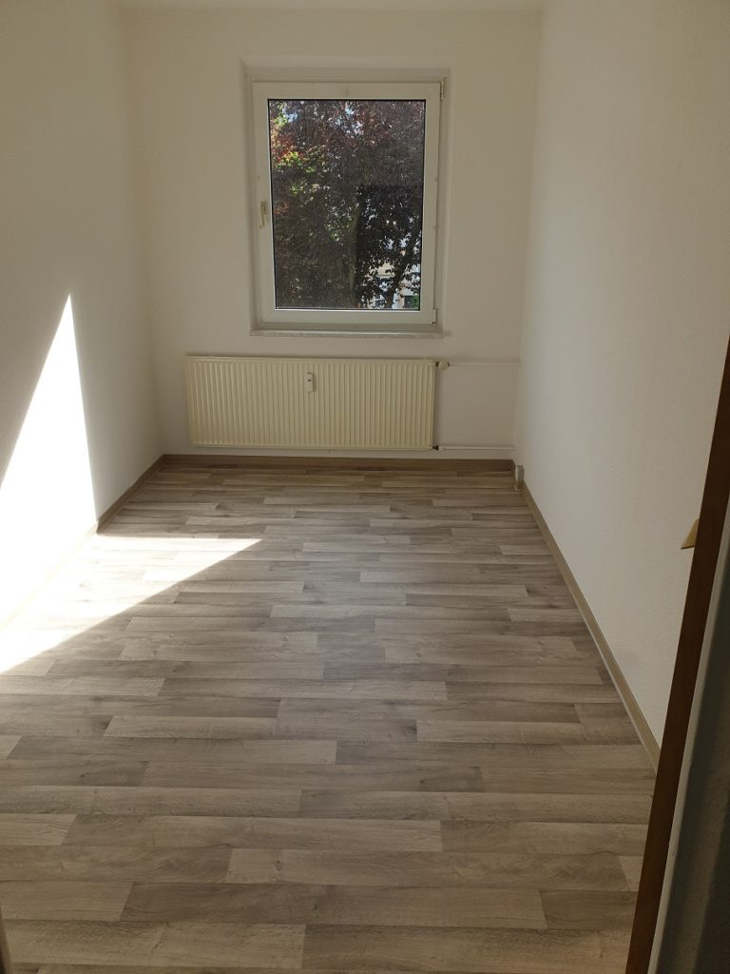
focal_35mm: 26
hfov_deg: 53.1
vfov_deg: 67.3
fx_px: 731
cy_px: 487
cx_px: 365
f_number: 2.4
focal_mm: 4.3
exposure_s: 1/339
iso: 50
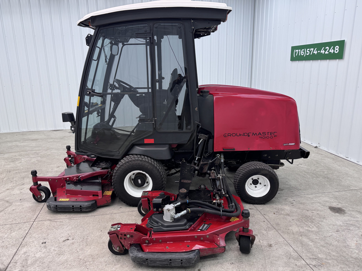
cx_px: 168
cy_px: 136
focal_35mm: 26
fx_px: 272
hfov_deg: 67.2
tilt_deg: -14.4
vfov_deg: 53.1
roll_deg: +1.0
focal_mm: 6.76
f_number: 1.78
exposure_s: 1/120
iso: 100
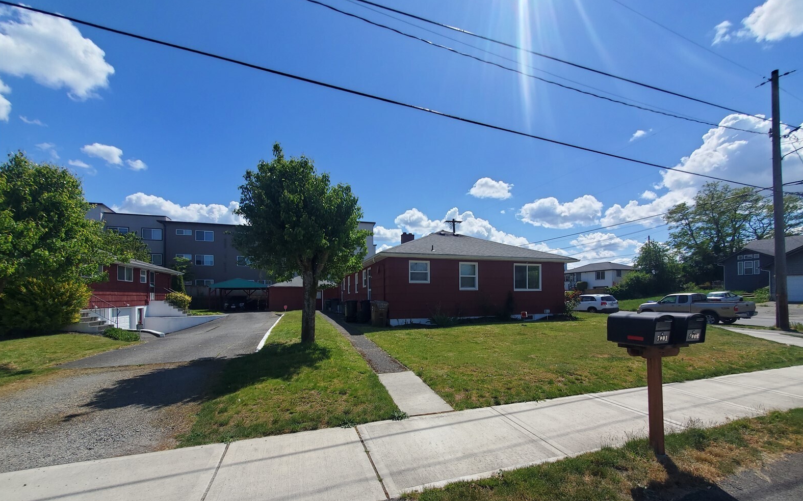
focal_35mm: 14
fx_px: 306
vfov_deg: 78.0
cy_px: 292
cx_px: 405
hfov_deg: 105.3
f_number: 2.2
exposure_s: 1/1465
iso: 50
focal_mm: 1.8
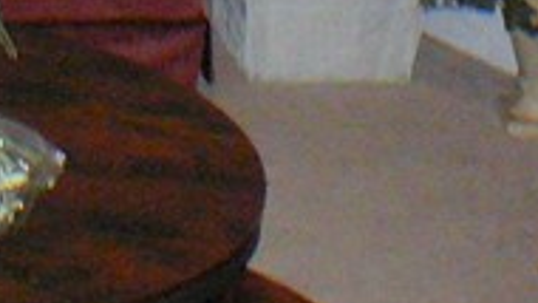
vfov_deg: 5.8
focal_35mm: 205
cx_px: -609
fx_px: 2925
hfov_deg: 9.7
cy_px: -241
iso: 400
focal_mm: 5.2
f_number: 2.8
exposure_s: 1/30
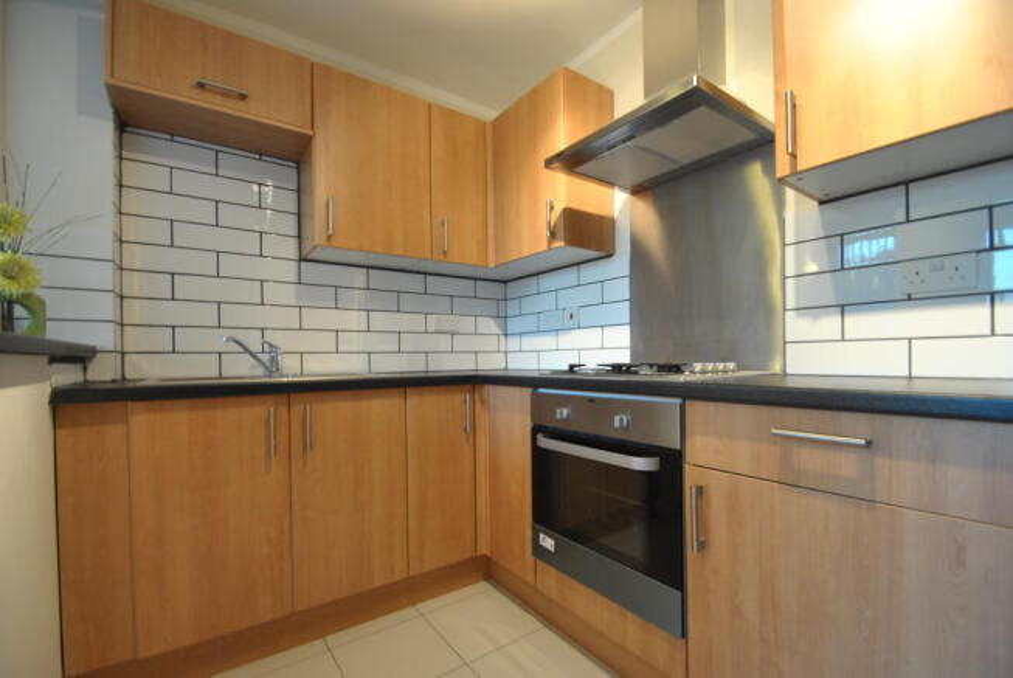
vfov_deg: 77.5
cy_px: 339
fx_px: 423
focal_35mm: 15
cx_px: 506
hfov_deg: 100.3
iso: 400
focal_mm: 10
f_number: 3.5
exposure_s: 1/20
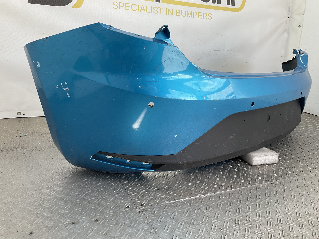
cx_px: 160
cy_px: 120
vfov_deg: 48.2
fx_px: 267
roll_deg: -5.0
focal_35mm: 29
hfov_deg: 61.7
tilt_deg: -15.7
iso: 16
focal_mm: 3
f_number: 1.8
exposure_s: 1/111
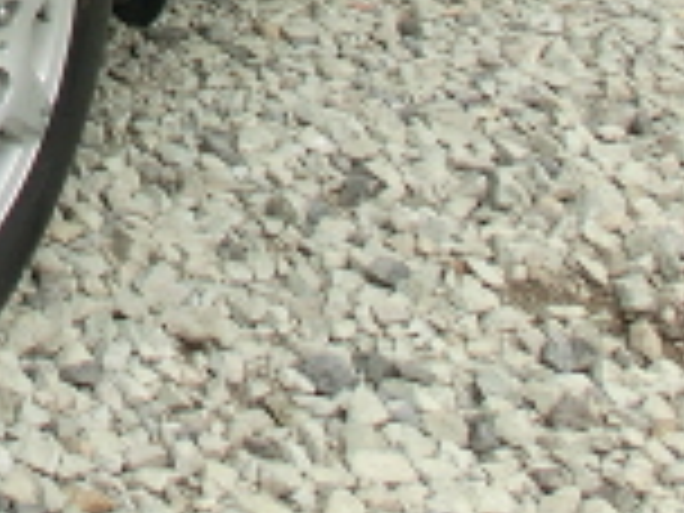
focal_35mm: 139
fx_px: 2747
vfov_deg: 9.8
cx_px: -392
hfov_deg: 13.3
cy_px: -544
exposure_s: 1/160
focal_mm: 5.86
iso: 100
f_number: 3.7
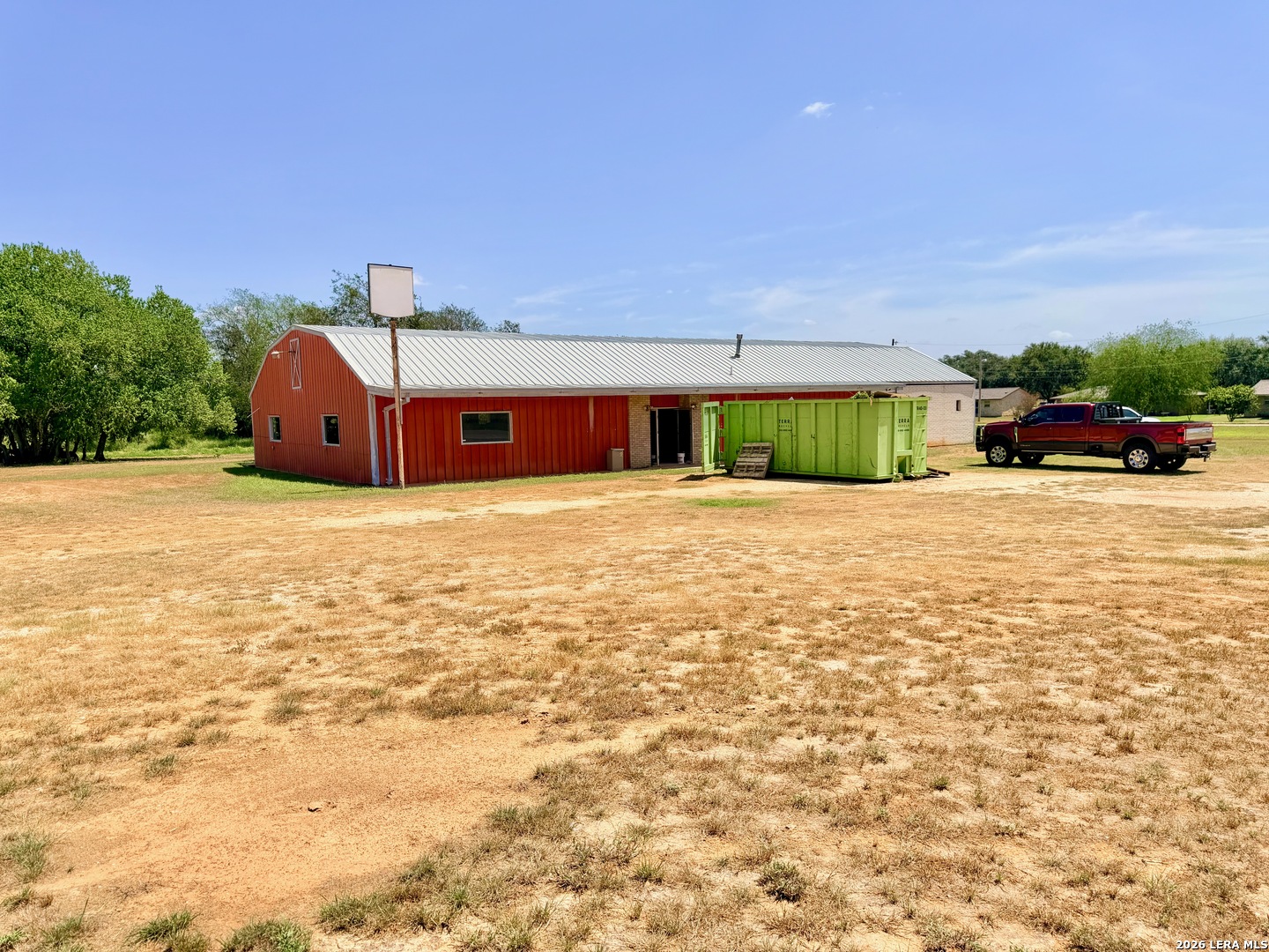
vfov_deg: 56.8
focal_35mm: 24
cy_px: 476
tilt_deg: -4.8
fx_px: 880
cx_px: 634
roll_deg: +2.5
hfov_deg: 71.6
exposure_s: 1/5714
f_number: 1.78
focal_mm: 6.76
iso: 80
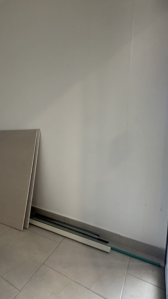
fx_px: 166
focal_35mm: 21
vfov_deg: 83.8
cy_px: 151
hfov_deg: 50.9
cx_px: 38
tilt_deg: -4.0
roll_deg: -0.4
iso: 400
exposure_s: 1/60
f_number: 2.2
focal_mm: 2.22
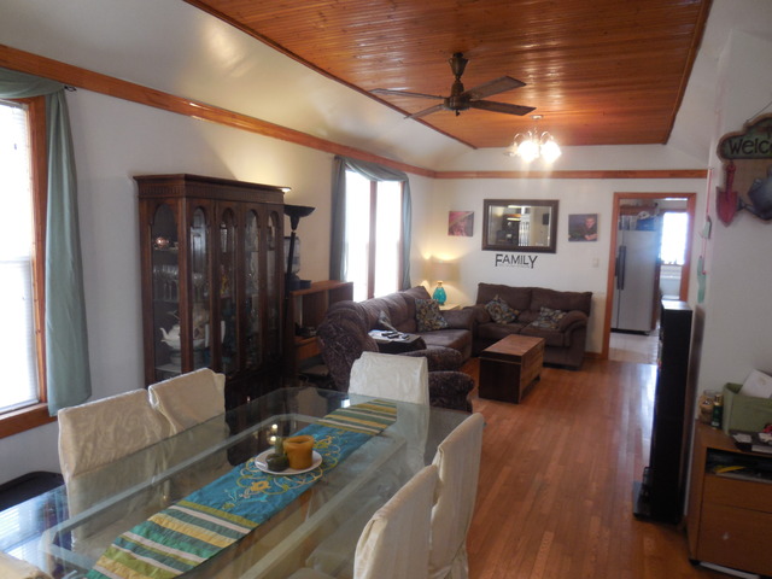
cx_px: 386
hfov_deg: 69.4
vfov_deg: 54.9
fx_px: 558
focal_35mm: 25
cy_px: 290
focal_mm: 4.5
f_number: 3.1
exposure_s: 1/30
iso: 250
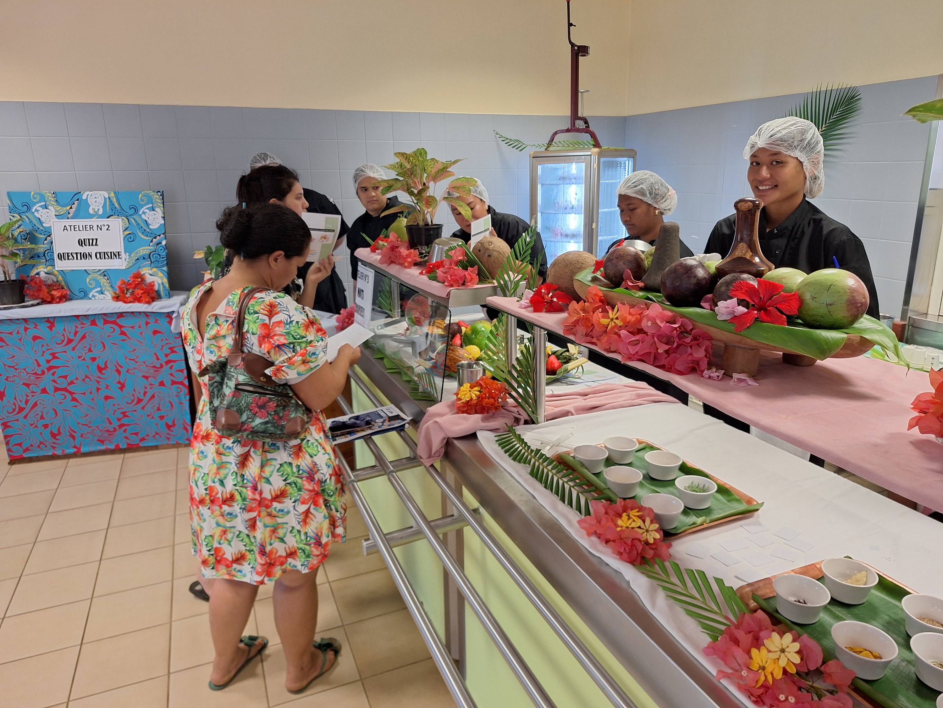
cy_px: 354
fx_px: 627
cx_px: 472
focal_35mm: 23
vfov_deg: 58.9
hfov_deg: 73.9
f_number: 1.8
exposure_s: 1/50
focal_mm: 5.54
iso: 125
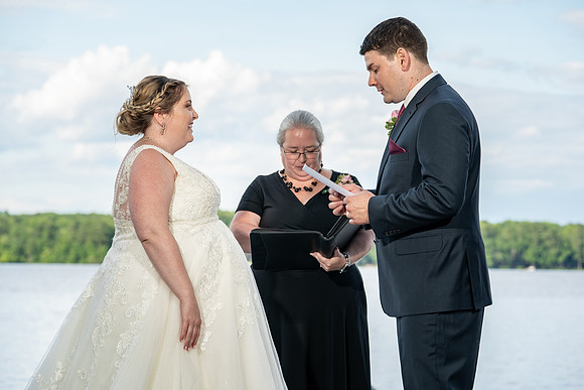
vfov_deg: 12.5
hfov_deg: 18.6
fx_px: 1785
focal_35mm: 110
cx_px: 292
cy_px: 195
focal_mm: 110
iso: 100
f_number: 5.6
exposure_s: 1/200
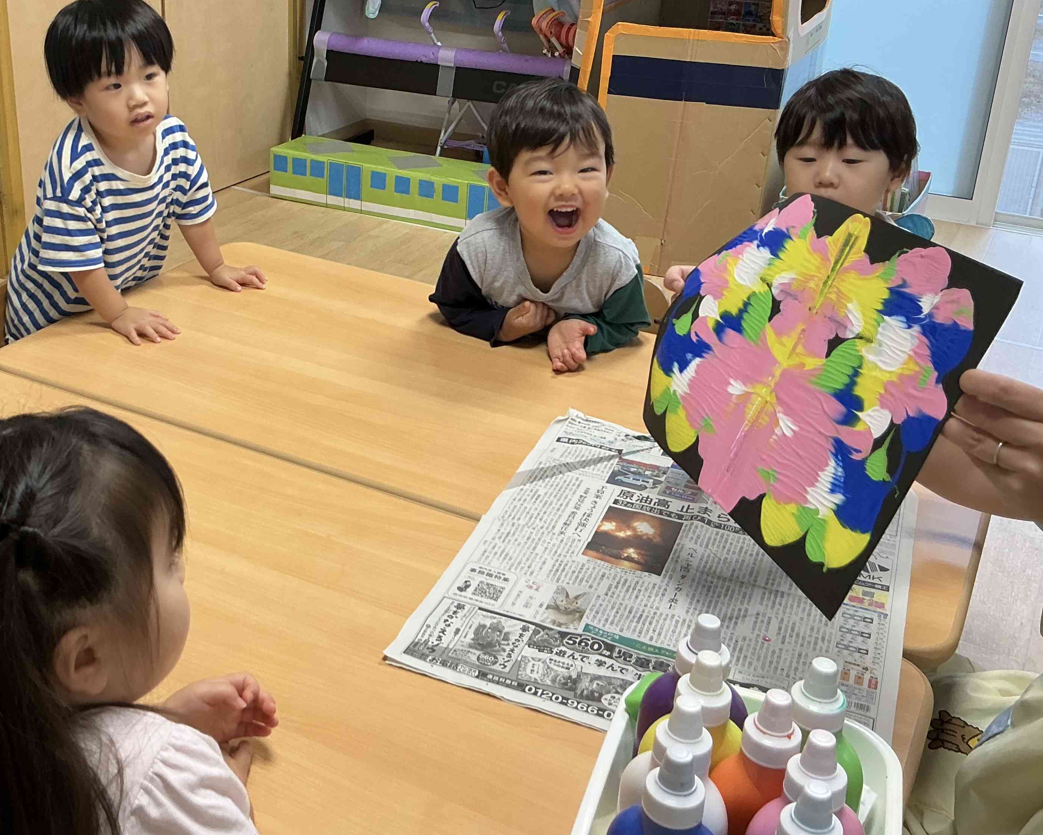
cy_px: 415
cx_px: 495
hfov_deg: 57.2
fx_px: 957
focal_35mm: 31
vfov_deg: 47.1
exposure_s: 1/120
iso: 50
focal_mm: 3
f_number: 1.8
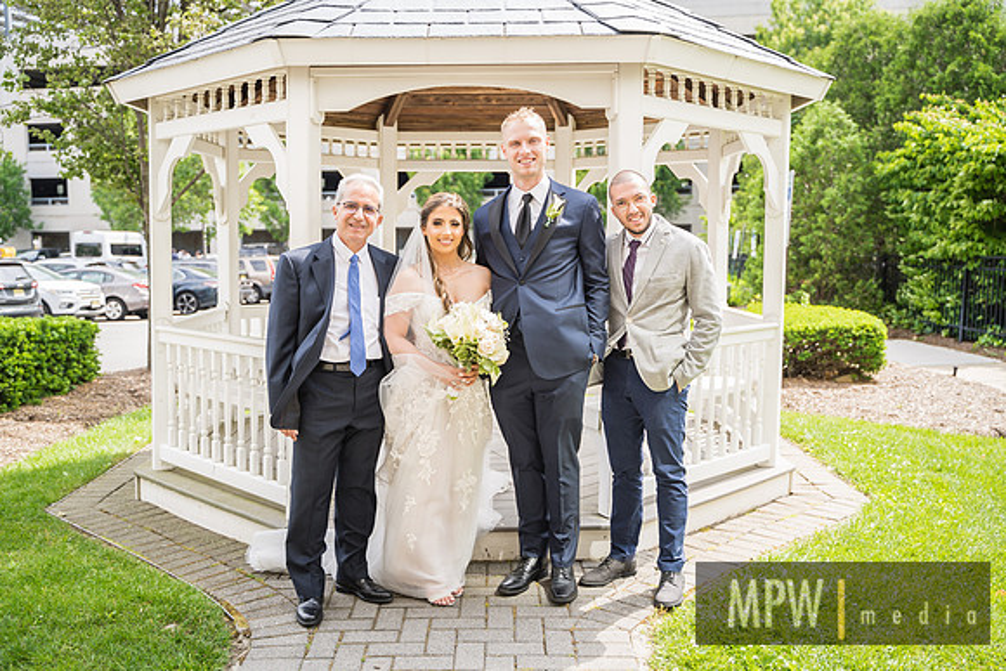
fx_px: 978
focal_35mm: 35
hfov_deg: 54.4
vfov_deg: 37.9
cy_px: 336
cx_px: 503
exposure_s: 1/400
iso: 100
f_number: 2.8
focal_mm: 35
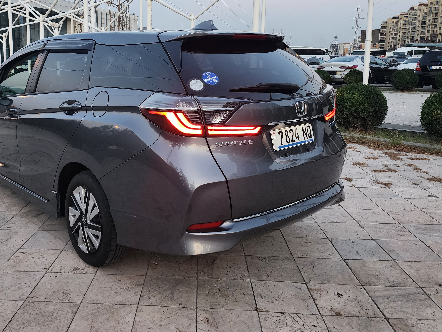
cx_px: 158
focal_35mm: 32
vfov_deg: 43.5
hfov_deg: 55.9
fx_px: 409
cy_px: 107
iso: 250
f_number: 1.8
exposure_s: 1/100
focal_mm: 6.4
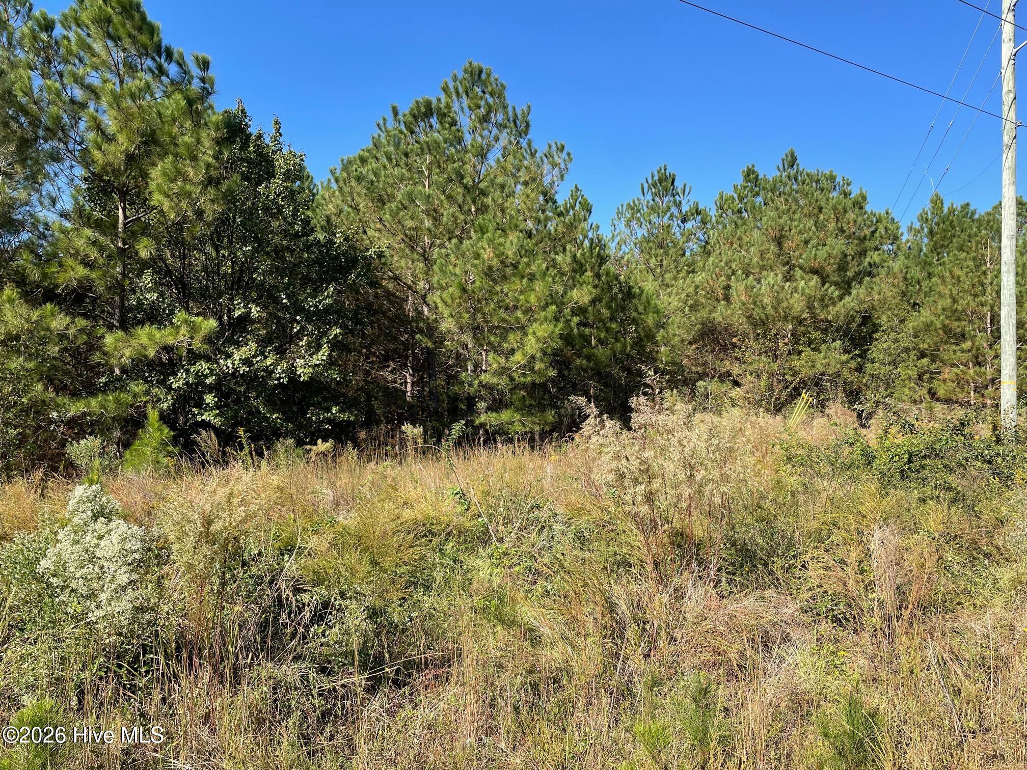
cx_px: 514
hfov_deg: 67.3
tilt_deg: +3.6
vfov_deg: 53.1
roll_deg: -0.3
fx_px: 771
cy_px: 385
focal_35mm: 26
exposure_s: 1/1595
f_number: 1.6
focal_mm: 4.2
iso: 32
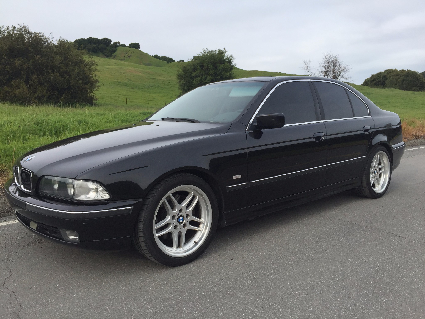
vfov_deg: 48.2
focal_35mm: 29
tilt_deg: -6.0
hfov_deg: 61.7
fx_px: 356
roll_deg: -0.3
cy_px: 160
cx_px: 212
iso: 32
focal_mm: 4.15
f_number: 2.2
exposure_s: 1/1163
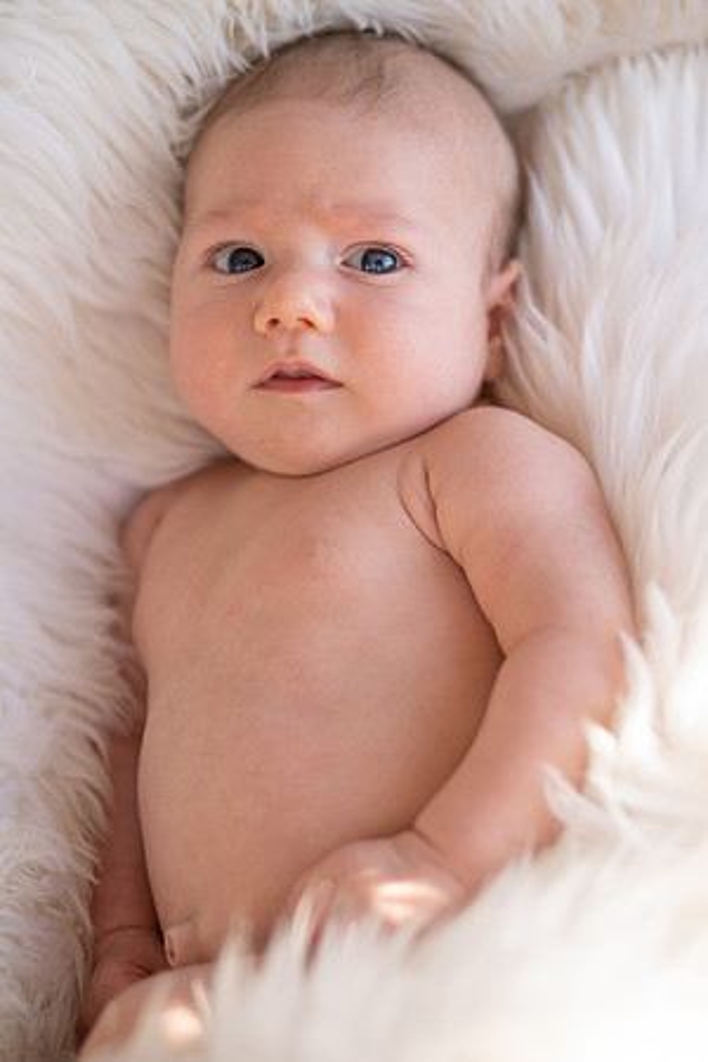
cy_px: 531
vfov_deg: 23.9
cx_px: 354
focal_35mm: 85
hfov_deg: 16.1
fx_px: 2507
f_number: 2.2
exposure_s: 1/125
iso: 100
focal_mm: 85
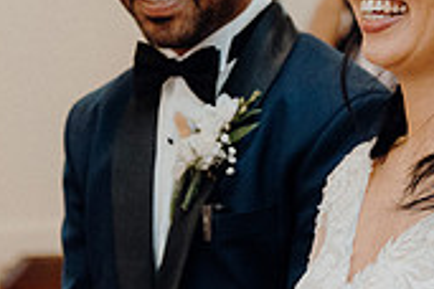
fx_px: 2869
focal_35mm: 238
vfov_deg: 5.8
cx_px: 419
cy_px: 196
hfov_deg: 8.6
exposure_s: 1/250
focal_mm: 70
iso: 2500
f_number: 3.5
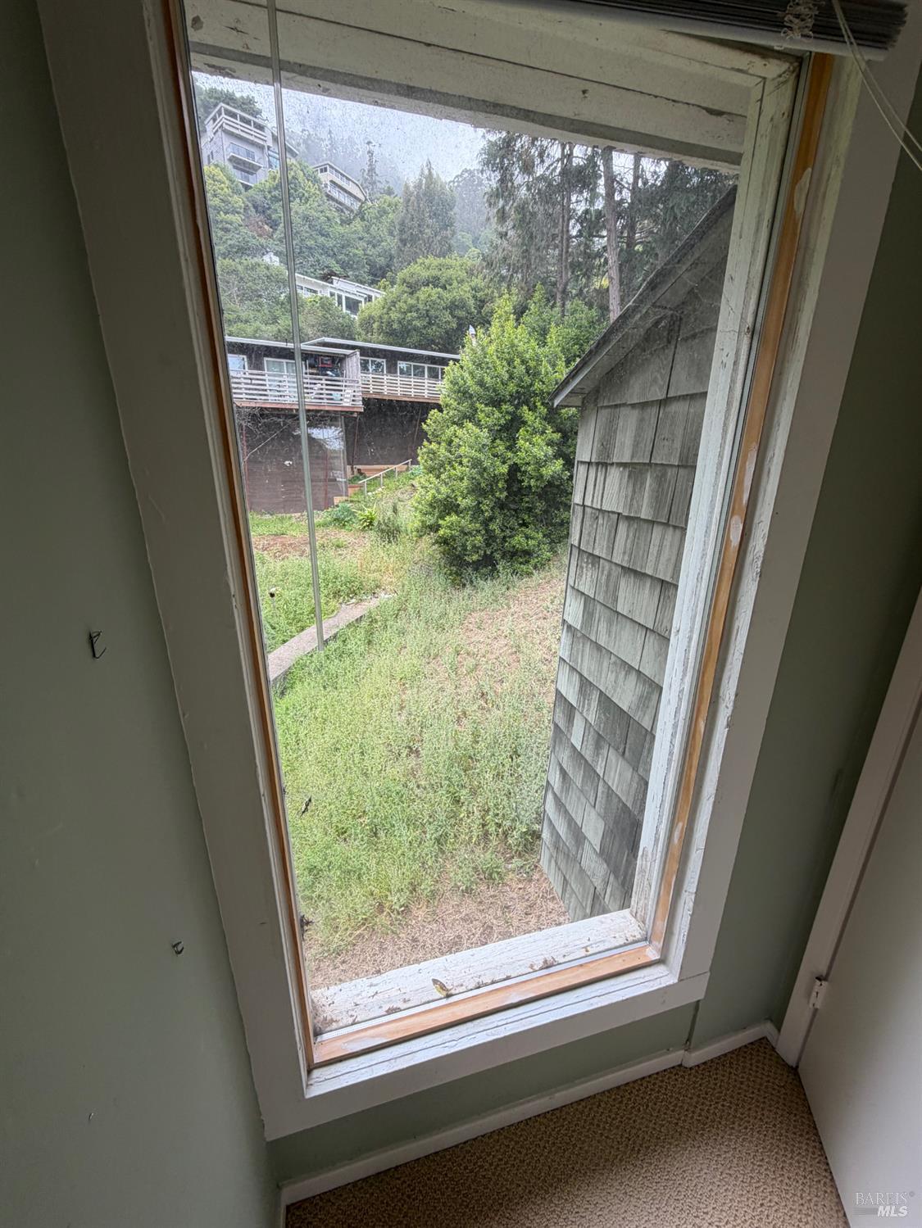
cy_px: 614
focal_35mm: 14
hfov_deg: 85.7
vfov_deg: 102.0
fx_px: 497
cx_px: 461
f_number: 2.2
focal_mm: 2.22
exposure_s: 1/127
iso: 40
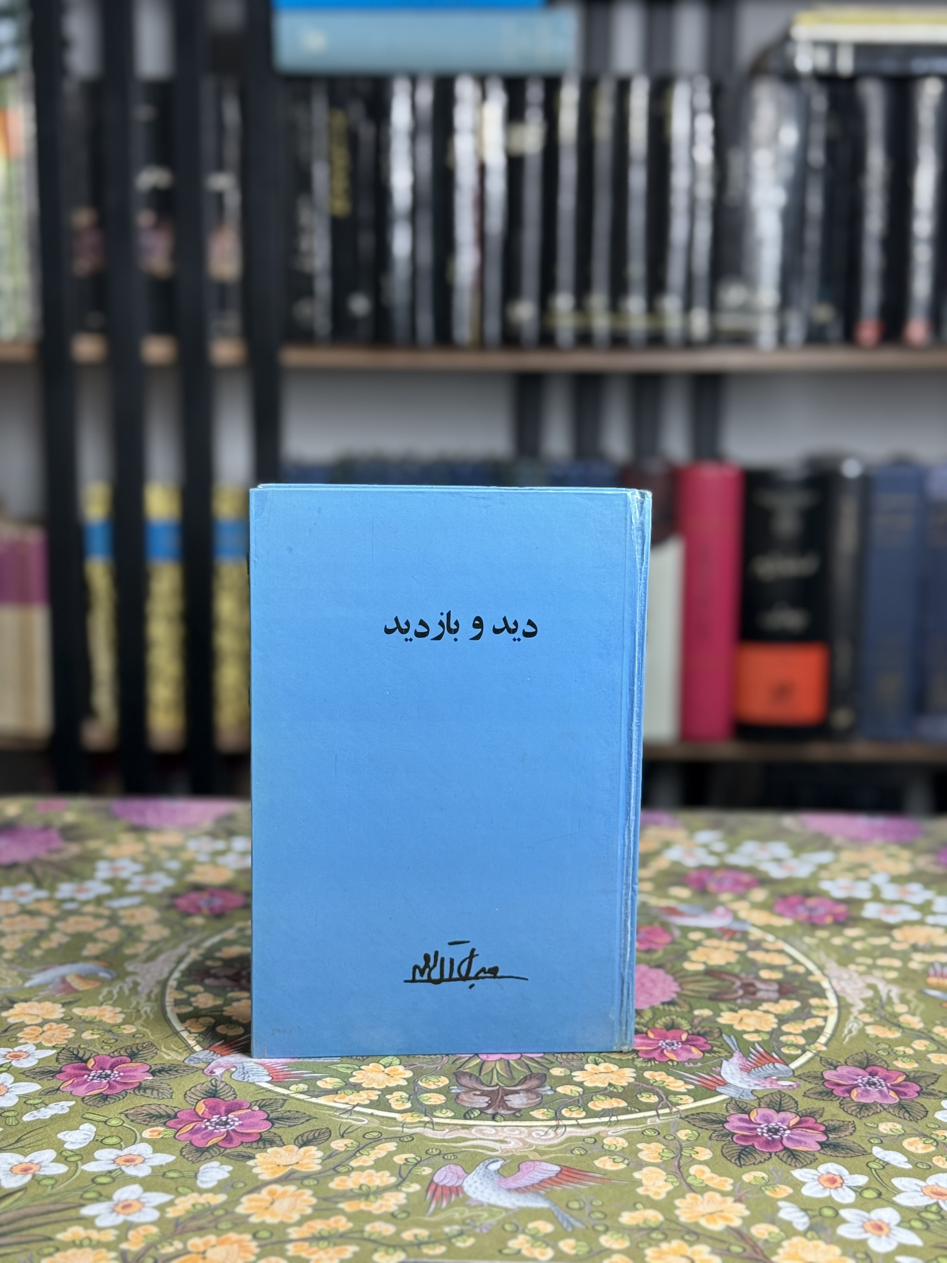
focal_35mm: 48
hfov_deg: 30.3
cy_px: 632
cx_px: 474
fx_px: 1751
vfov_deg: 39.7
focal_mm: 6.76
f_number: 1.78
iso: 100
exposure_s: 1/100
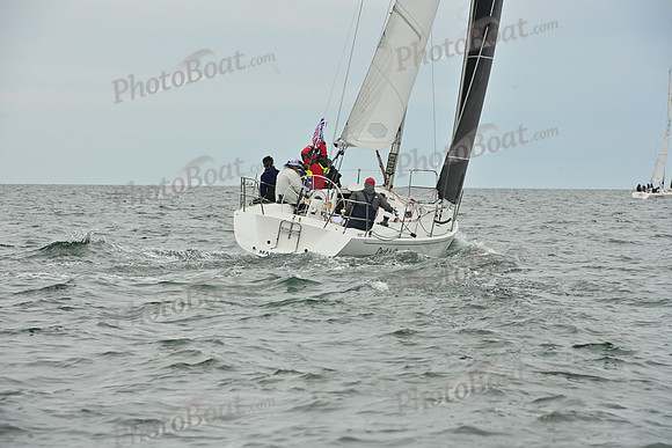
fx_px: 3734
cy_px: 224
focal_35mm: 200
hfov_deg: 10.3
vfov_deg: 6.9
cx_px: 336
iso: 320
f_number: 13
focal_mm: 200
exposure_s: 1/1000
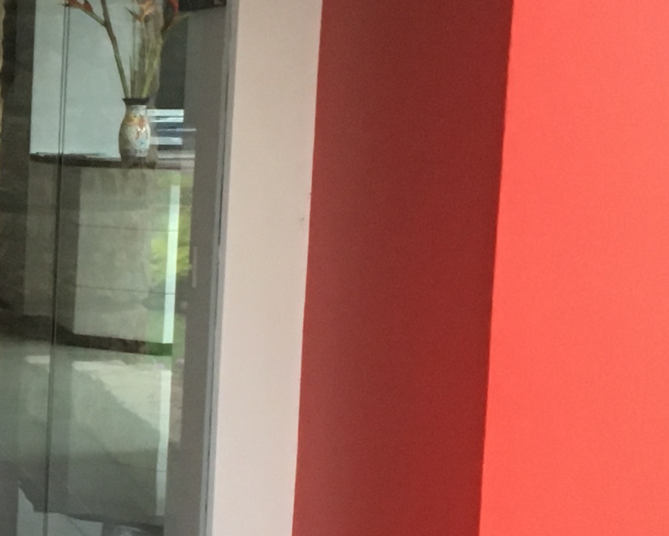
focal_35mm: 118
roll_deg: -0.9
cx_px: -543
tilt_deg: -7.7
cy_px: 343
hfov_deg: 14.3
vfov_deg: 13.1
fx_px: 2337
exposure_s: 1/30
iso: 100
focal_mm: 4.15
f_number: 2.2
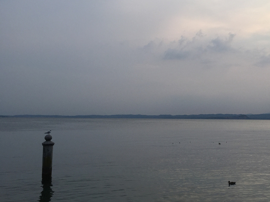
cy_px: 107
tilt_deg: +2.7
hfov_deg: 41.7
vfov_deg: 32.9
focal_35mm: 44
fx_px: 343
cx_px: 201
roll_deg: -2.0
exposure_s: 1/542
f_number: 2.2
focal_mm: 4.15
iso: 32
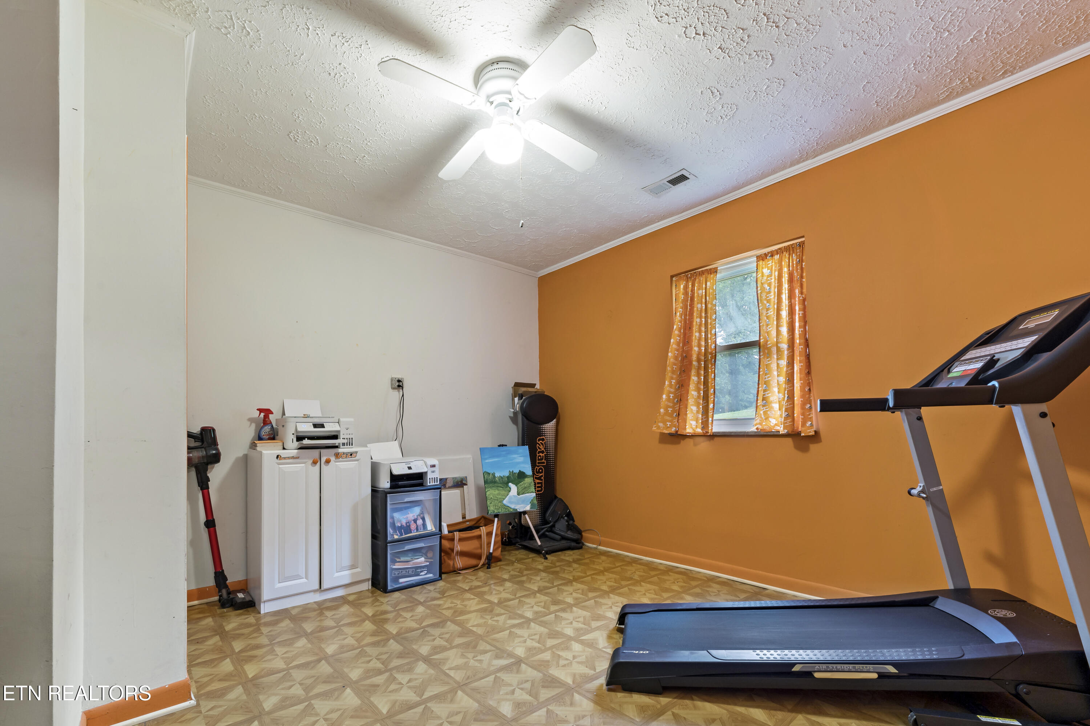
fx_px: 424
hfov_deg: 104.3
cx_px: 545
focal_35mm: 14
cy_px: 363
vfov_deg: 81.2
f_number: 11
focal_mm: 14
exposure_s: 2.5
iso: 320
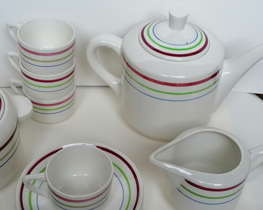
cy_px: 104
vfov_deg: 26.7
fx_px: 444
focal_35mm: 57
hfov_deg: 33.0
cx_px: 138
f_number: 1.8
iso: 160
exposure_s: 1/40
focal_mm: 4.75
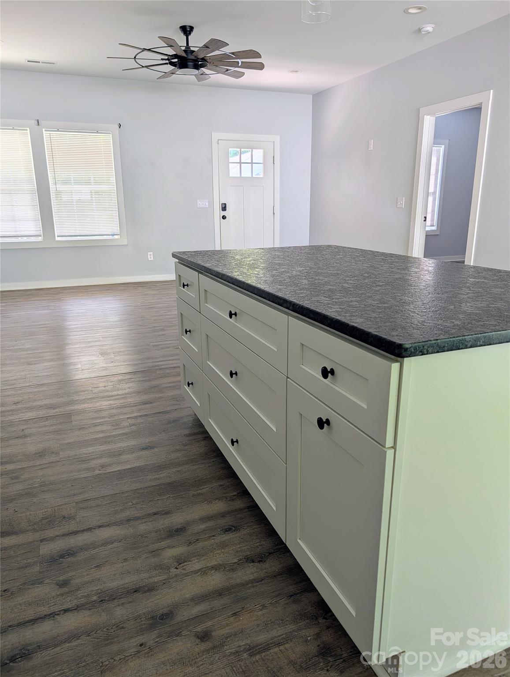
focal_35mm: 24
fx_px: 470
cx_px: 255
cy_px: 338
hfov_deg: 56.9
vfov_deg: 71.5
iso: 23
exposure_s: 1/171
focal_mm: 6.9
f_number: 1.68
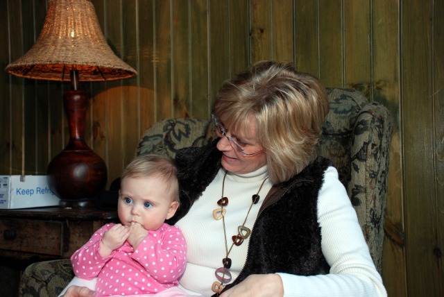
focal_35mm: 42
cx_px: 222
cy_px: 148
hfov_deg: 46.4
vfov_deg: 32.0
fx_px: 518
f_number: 4
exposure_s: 1/60
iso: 200
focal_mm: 28
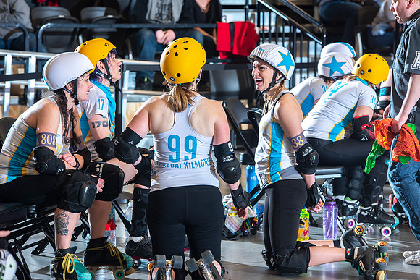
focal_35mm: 150
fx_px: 1750
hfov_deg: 13.7
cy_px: 140
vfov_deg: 9.2
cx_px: 210
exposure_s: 1/160
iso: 500
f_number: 5.6
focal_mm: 150
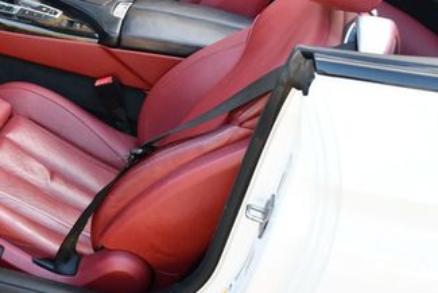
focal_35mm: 71
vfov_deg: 18.9
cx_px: 51
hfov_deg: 27.5
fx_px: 864
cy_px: 41
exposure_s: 1/250
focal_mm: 18
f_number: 3.5
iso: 560
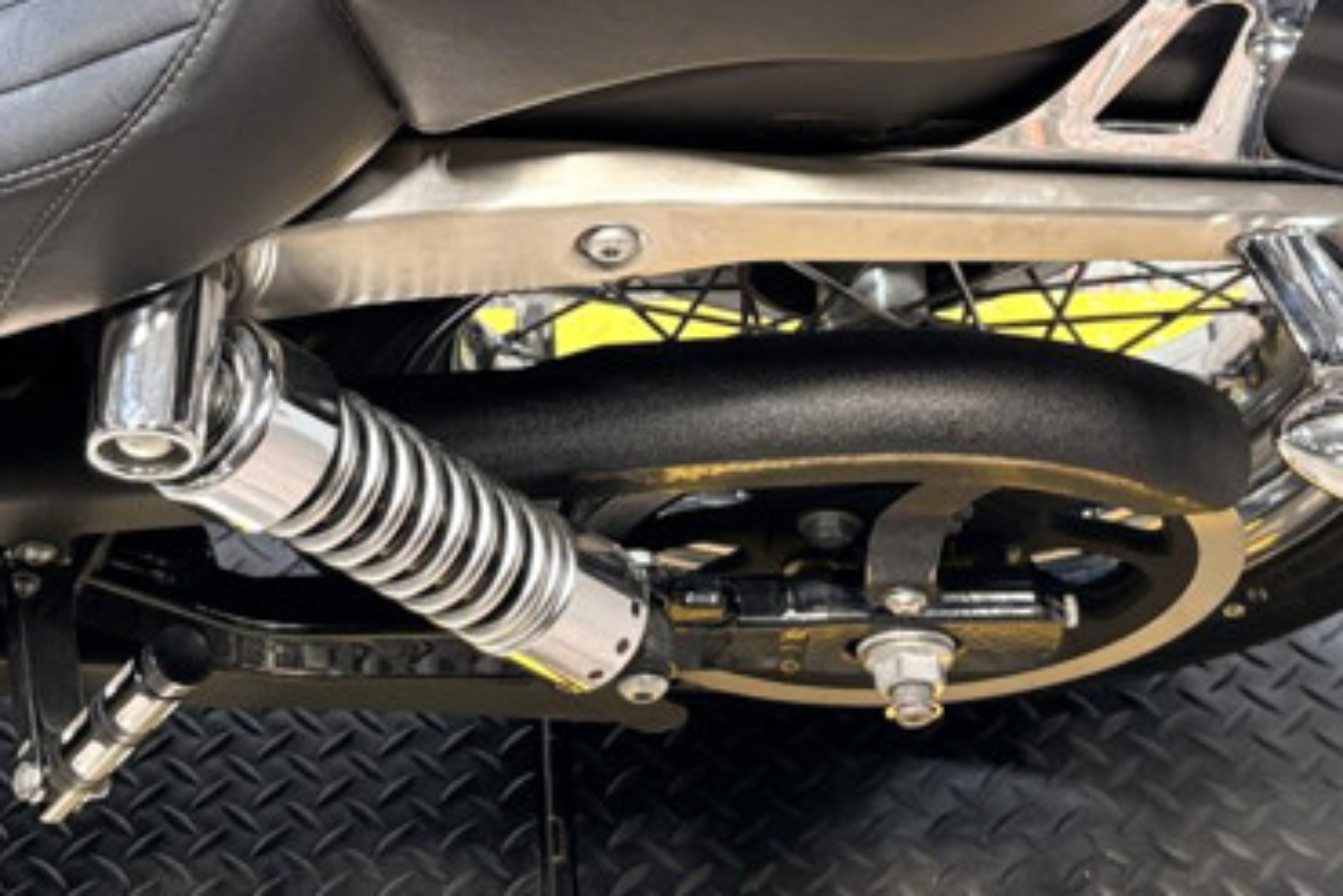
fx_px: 2911
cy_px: -7
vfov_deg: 17.1
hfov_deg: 25.9
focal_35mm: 78
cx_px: 499
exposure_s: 1/120
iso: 64
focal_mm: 5.96
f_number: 1.6
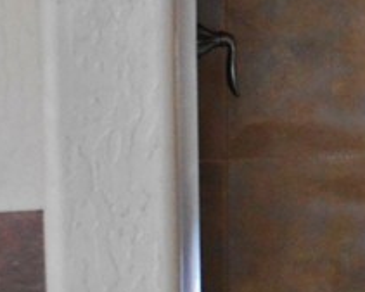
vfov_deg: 12.5
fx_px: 1329
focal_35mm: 123
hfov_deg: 14.4
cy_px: 81
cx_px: 574
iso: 400
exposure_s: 1/20
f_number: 3.4
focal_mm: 4.7
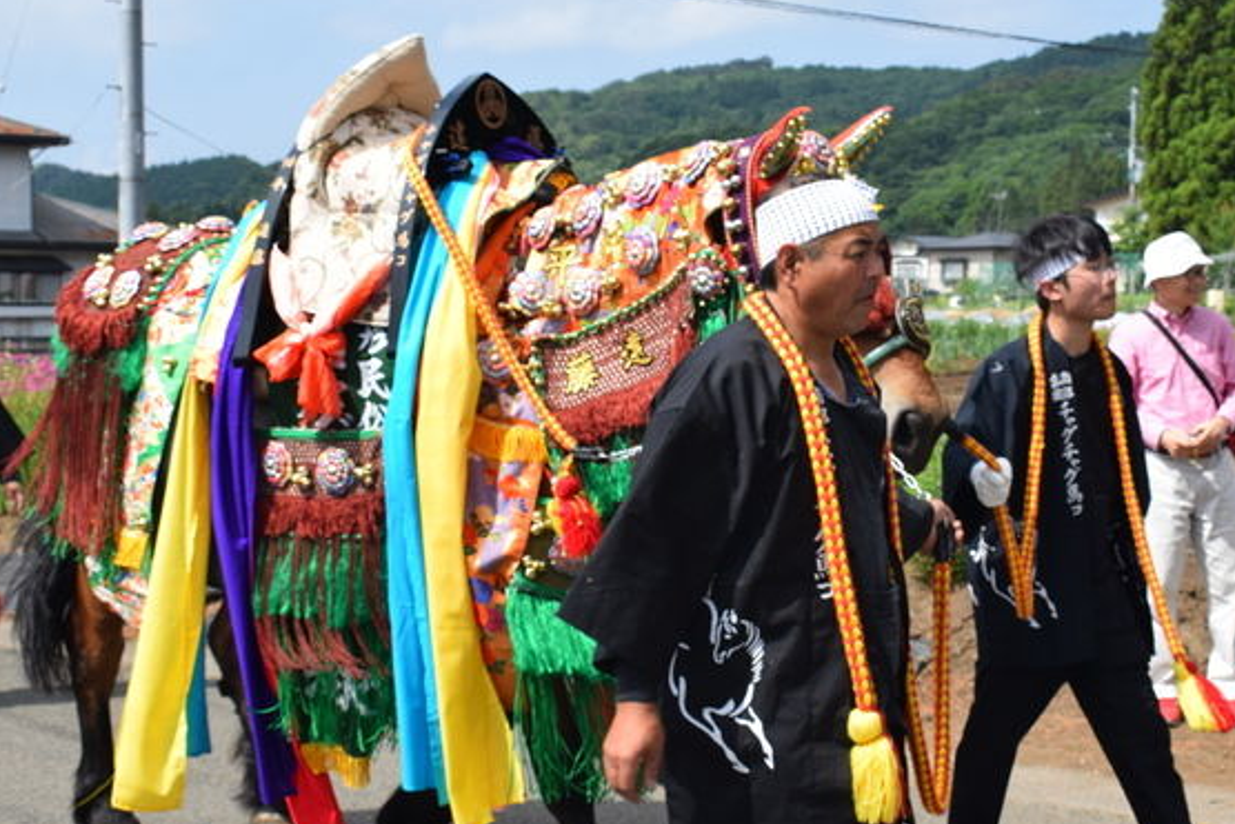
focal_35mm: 64
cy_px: 413
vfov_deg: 21.3
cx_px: 654
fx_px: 2187
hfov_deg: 31.5
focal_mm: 29
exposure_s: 1/400
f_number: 10
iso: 200
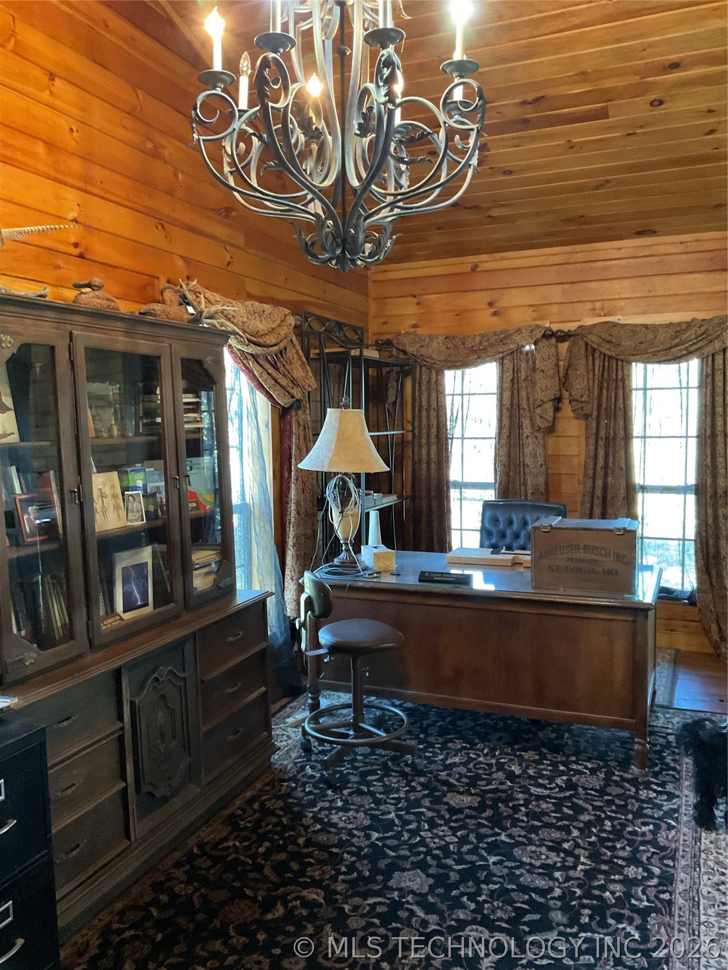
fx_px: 813
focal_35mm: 29
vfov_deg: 61.7
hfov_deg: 48.2
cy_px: 485
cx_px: 364
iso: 500
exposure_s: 1/30
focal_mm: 3
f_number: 1.8
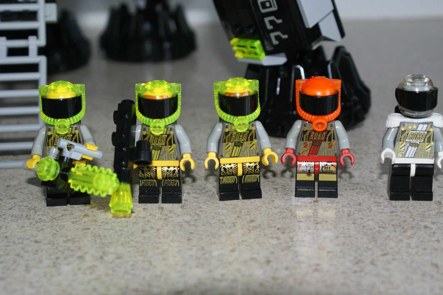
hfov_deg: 31.9
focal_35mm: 63
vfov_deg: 21.6
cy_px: 151
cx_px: 232
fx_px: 775
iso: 400
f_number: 6.3
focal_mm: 40
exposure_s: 1/60
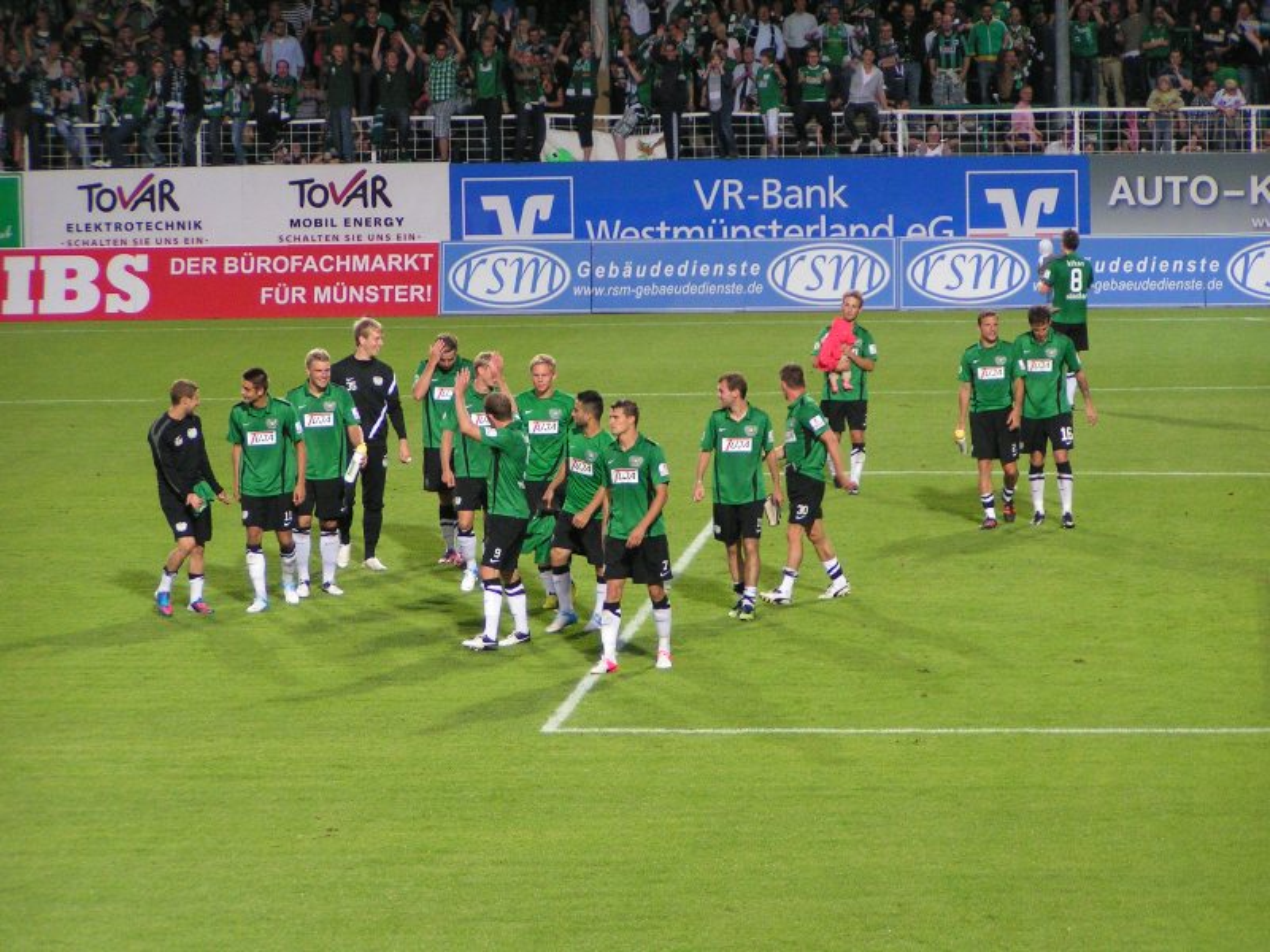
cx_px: 635
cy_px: 476
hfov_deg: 11.0
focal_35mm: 180
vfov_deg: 8.2
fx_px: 6604
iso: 200
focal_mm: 27.5
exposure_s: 1/100
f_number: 3.5
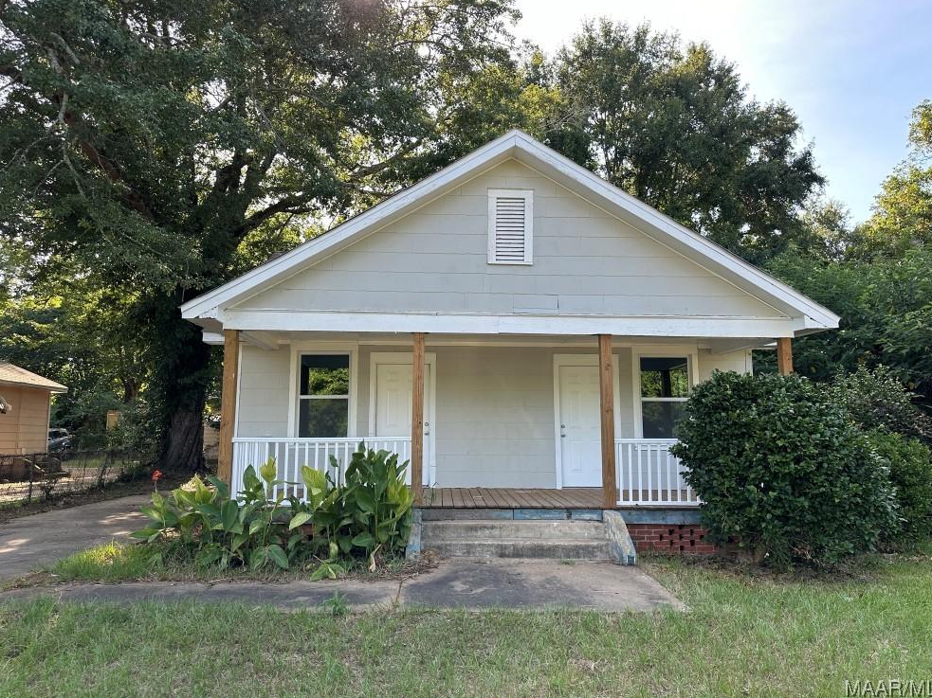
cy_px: 346
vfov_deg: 54.9
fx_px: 673
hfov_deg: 69.4
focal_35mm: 25
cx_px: 469
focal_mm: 6.86
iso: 80
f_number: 1.78
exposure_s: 1/597
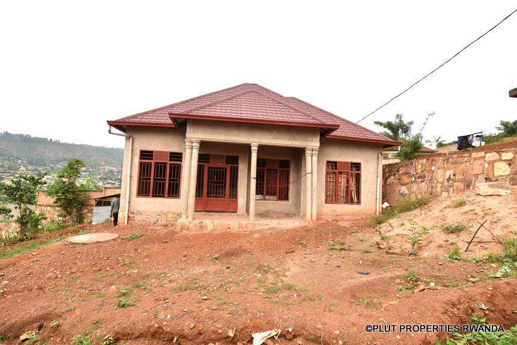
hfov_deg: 100.4
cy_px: 172
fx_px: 215
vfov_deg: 77.4
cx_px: 258
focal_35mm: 15
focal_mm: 10
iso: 400
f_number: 8
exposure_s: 1/400
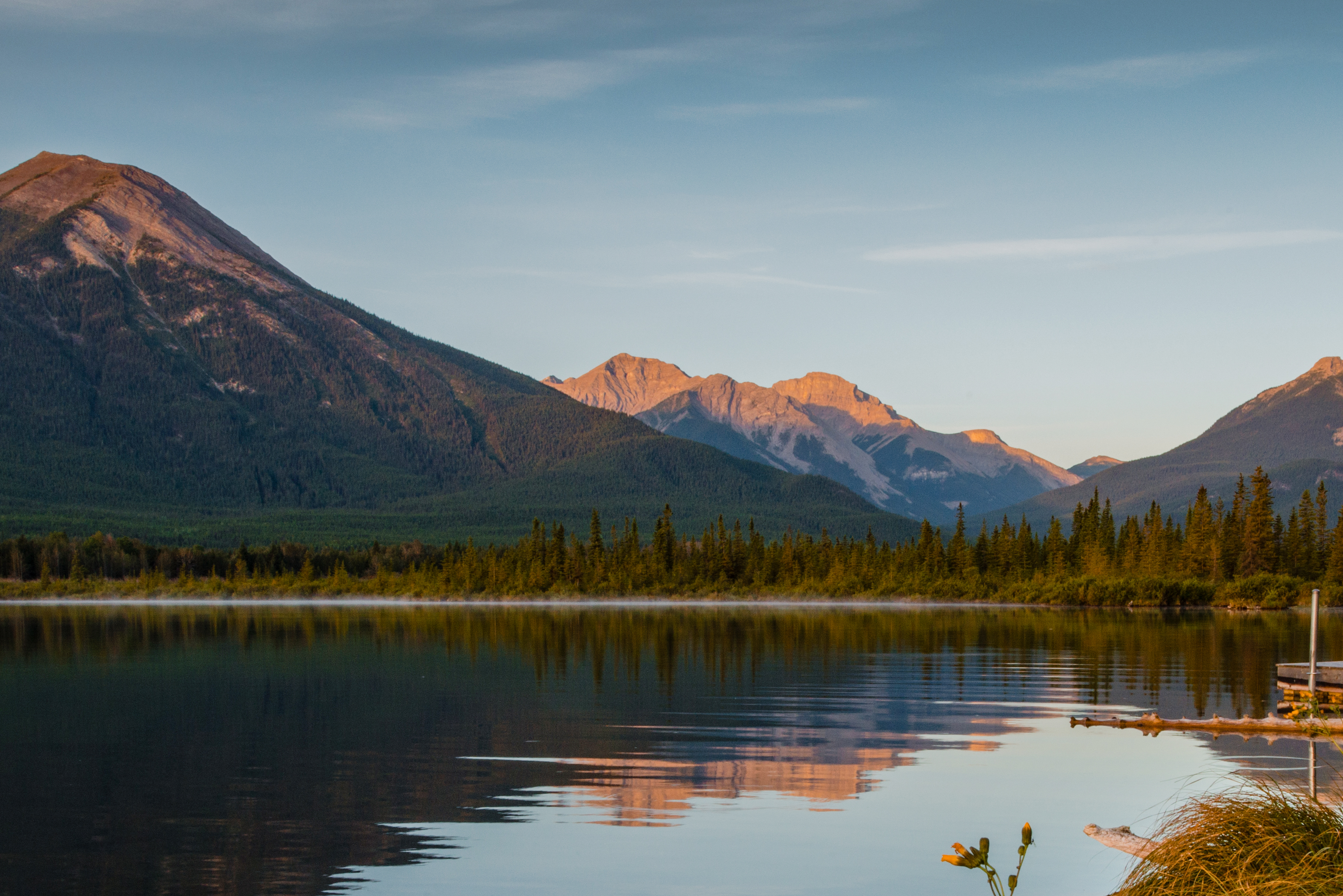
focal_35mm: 47
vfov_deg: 28.1
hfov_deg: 41.3
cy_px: 722
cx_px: 903
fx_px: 1754
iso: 250
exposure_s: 1/13
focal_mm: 24
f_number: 22
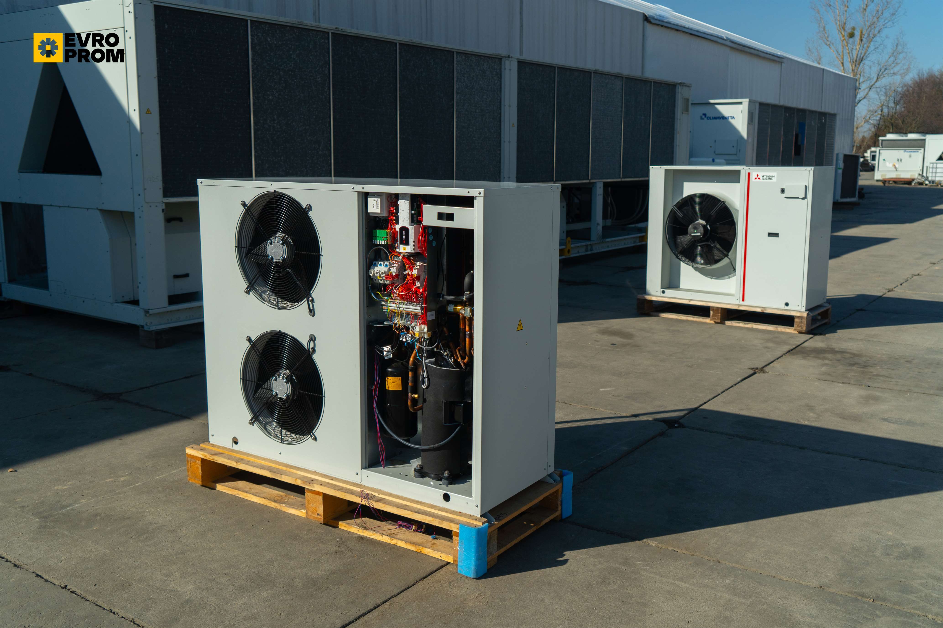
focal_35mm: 32
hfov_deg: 58.7
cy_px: 314
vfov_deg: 41.1
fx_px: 838
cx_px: 472
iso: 100
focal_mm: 32
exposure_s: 1/1000
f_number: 4
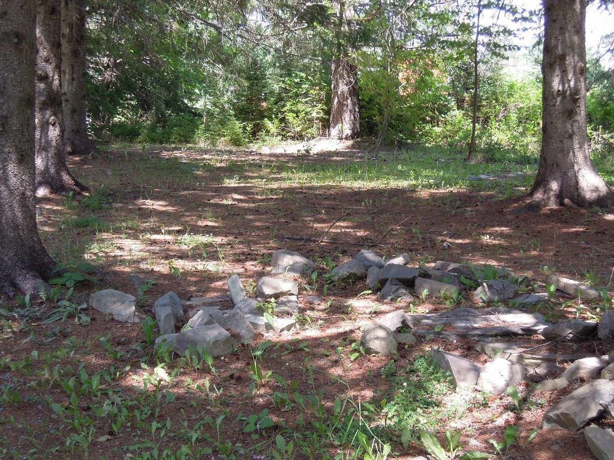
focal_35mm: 62
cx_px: 307
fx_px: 1100
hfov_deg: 31.2
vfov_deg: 23.7
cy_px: 230
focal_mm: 11.1
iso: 160
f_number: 3.7
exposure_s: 1/125
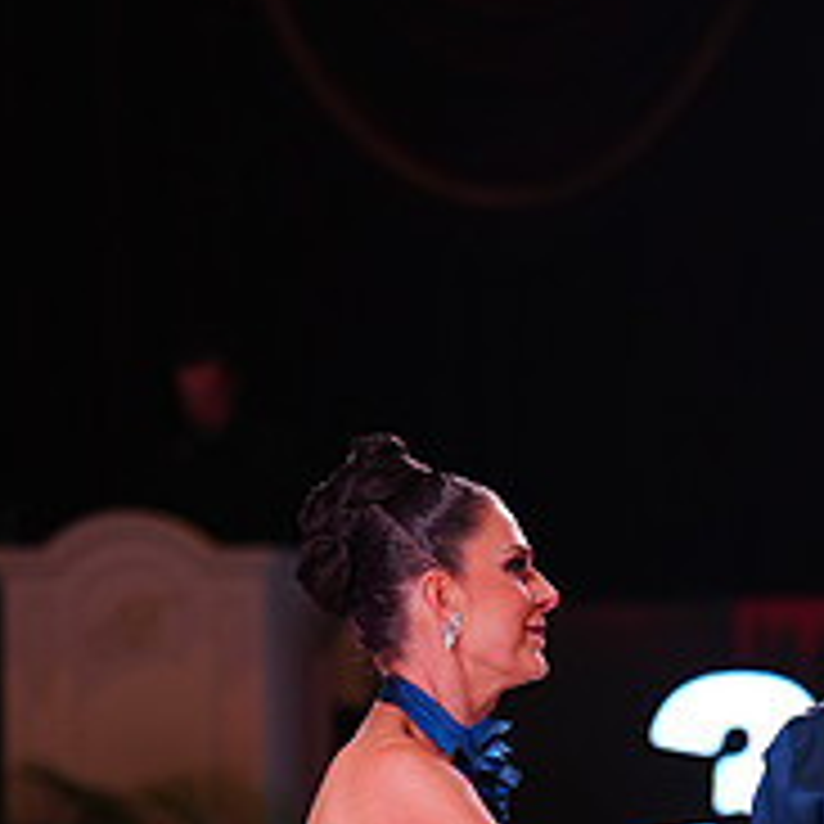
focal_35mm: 310
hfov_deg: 5.6
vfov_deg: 5.6
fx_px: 8349
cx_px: 777
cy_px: 1126
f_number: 2.8
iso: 640
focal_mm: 115
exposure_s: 1/250
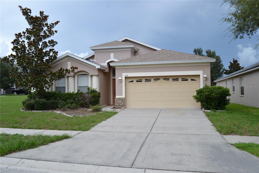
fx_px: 216
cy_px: 86
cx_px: 130
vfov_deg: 43.6
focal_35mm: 30
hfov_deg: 61.9
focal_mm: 20
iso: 100
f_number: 6.3
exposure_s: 1/160
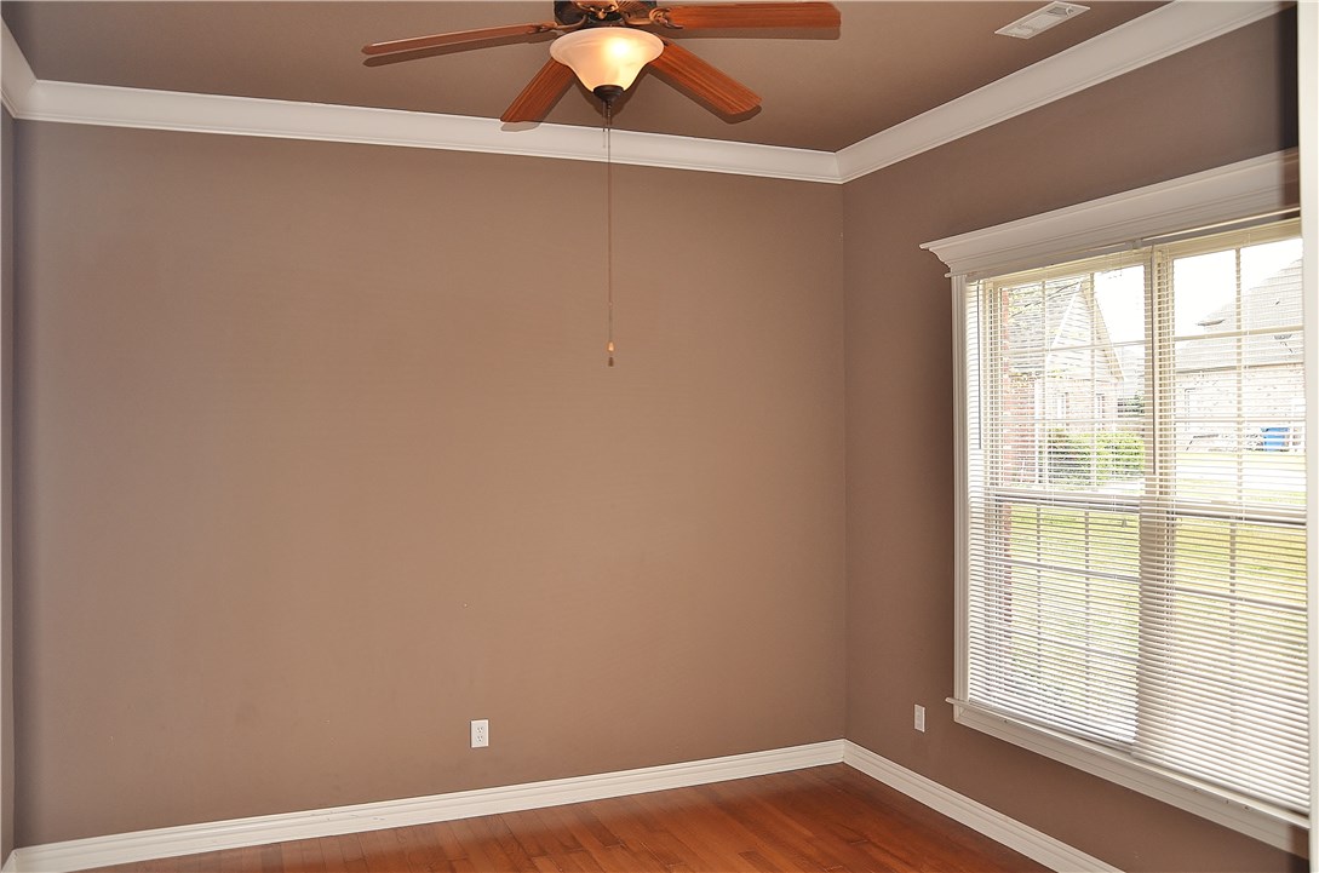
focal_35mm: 27
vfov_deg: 47.7
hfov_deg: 67.5
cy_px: 436
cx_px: 660
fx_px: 987
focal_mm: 18
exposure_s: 1/125
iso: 280
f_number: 3.5
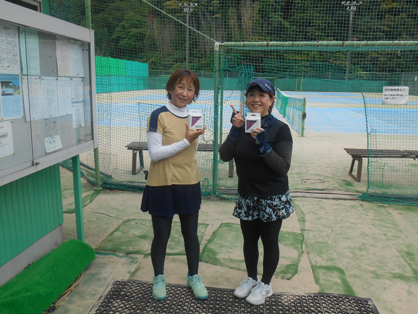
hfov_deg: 58.4
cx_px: 209
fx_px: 374
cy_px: 157
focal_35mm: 31
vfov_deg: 45.4
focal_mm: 5.5
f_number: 3.6
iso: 80
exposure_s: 1/320
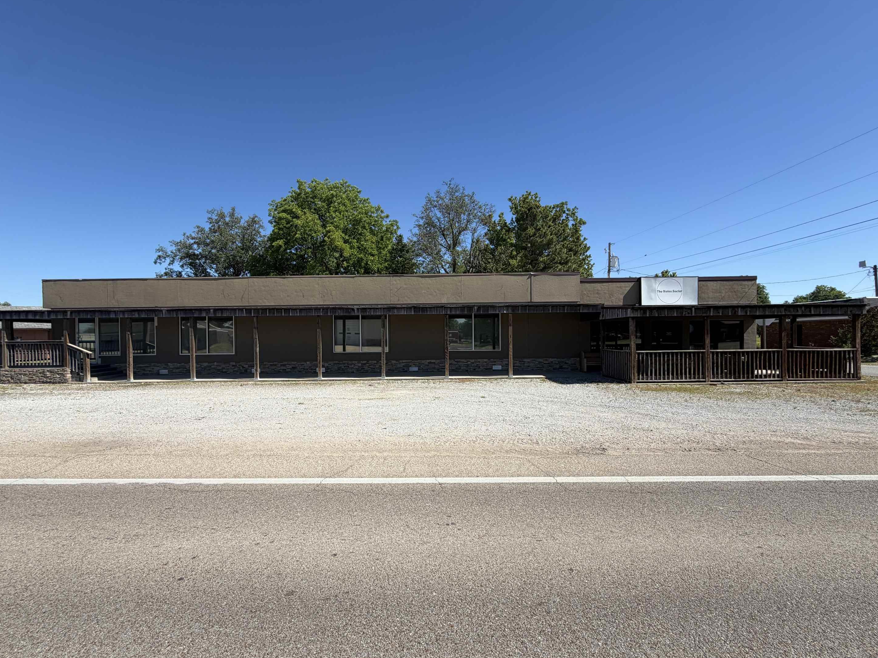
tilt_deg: +2.6
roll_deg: +2.6
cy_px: 339
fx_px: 380
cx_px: 435
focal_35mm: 15
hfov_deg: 98.2
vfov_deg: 81.7
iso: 20
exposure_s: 1/942
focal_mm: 2.22
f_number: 2.2
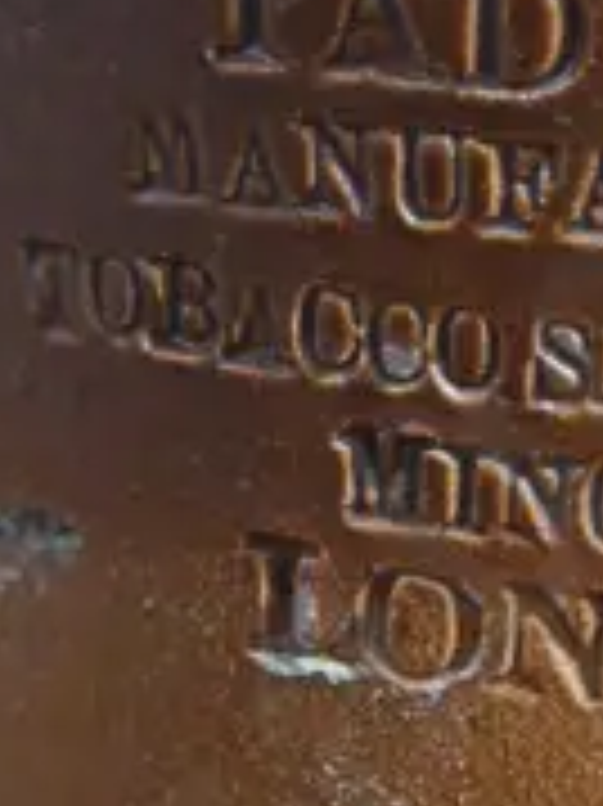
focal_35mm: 160
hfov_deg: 9.2
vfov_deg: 12.4
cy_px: 486
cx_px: 518
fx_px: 3721
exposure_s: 1/60
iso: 1000
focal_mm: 14
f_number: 3.5
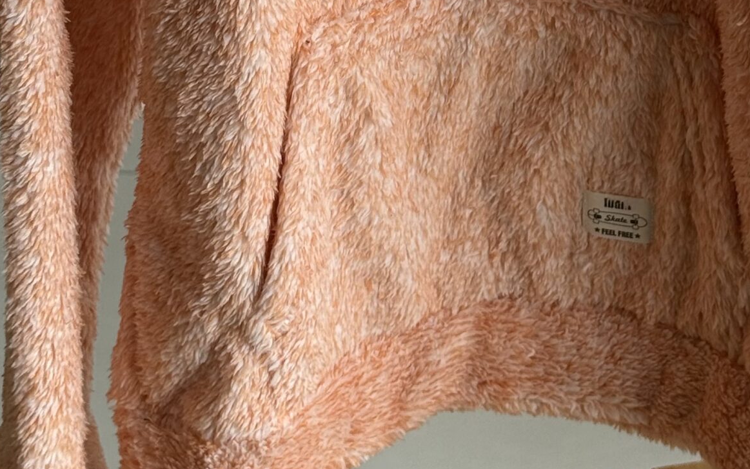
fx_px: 2289
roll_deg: -0.8
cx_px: 468
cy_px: -183
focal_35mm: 112
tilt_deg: -21.4
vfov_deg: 11.3
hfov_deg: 18.6
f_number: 1.78
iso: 50
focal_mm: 6.76
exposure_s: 1/127
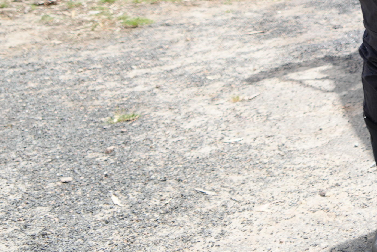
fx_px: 1173
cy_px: -141
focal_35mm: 112
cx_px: 604
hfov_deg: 16.3
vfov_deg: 11.6
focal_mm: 31
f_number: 4.5
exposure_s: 1/500
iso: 100
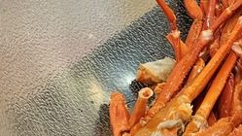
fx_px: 526
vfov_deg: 14.6
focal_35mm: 82
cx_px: 218
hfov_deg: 25.1
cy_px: 17
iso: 320
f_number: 1.8
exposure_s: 1/120
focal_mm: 5.4
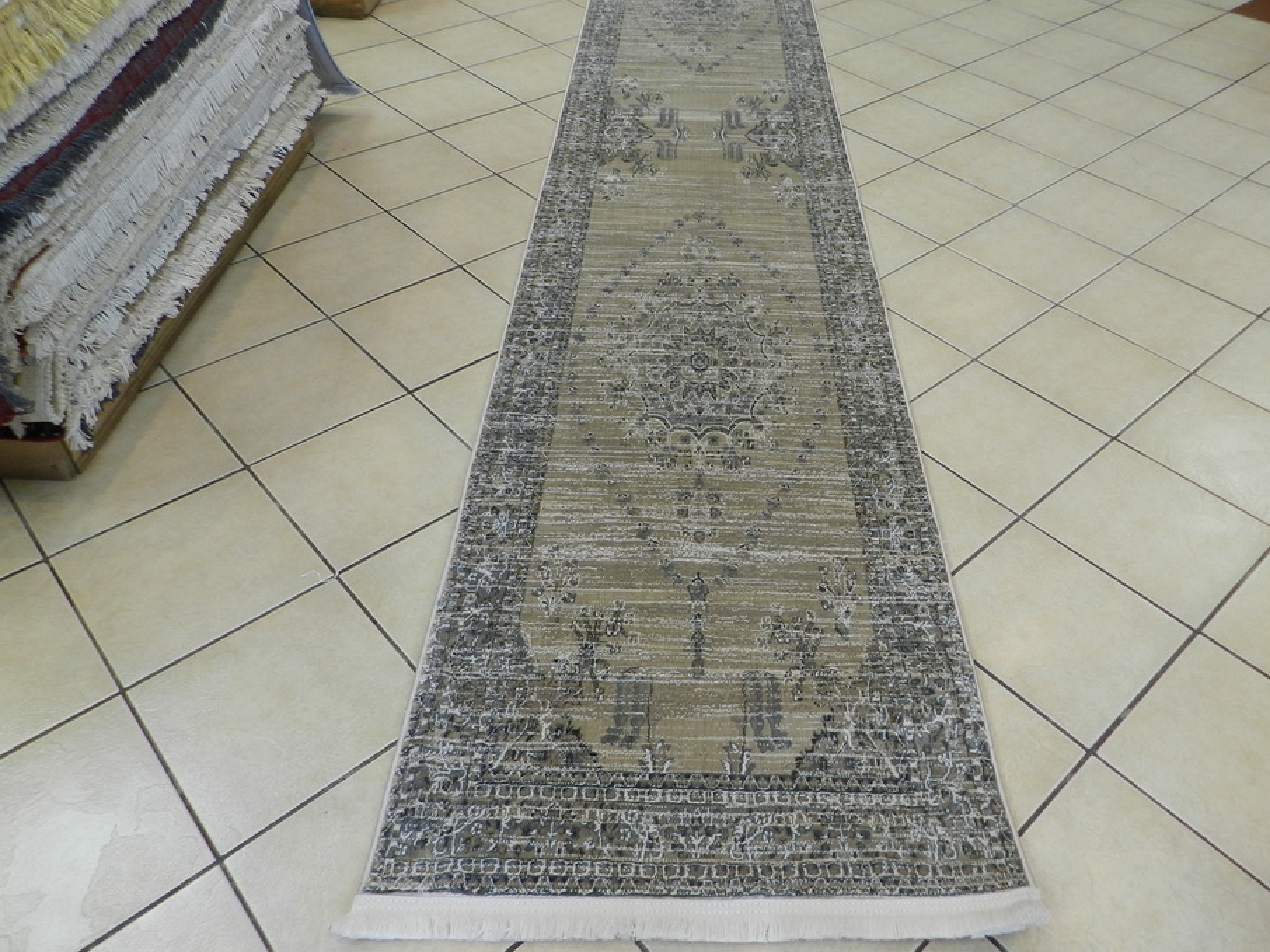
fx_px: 954
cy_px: 421
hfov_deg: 67.2
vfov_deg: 52.9
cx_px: 694
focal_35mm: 26
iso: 160
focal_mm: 4
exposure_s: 1/50
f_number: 3.4
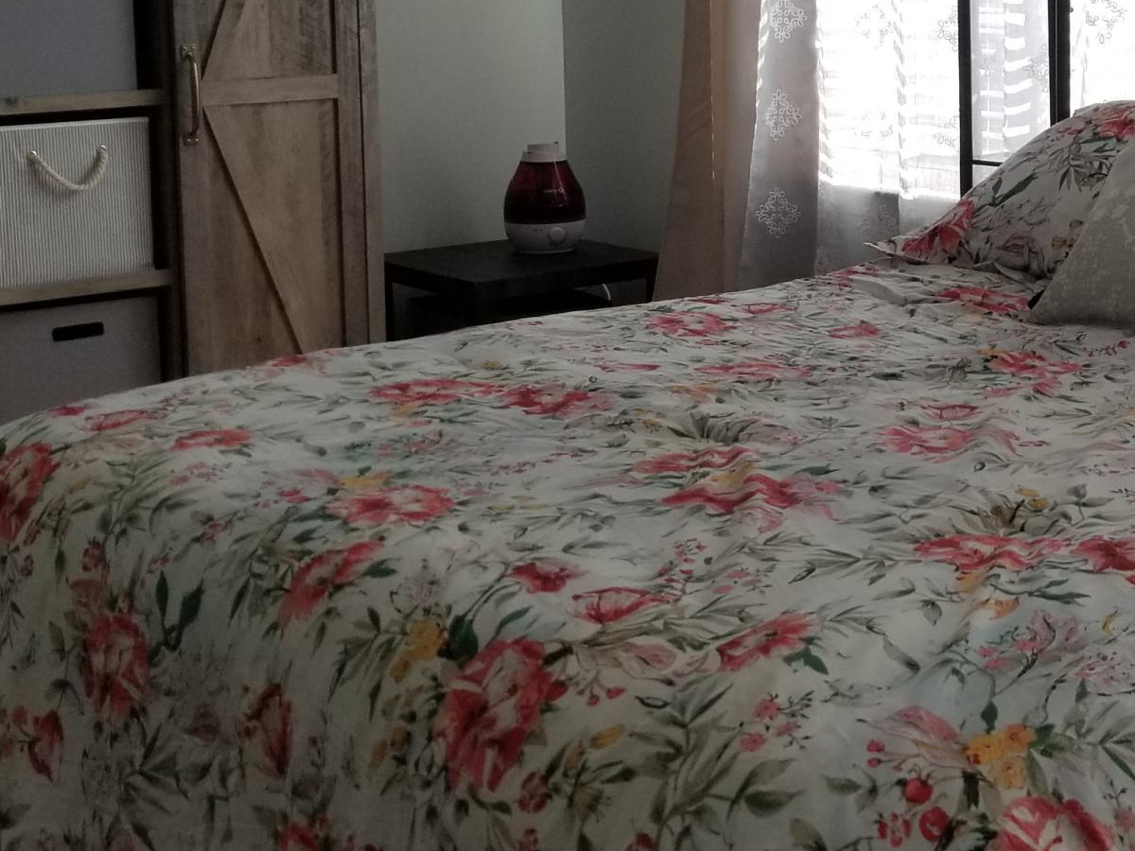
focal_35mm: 65
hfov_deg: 28.1
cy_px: 213
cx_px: 1116
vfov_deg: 22.4
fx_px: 2131
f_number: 1.7
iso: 64
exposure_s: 1/120
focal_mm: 4.25
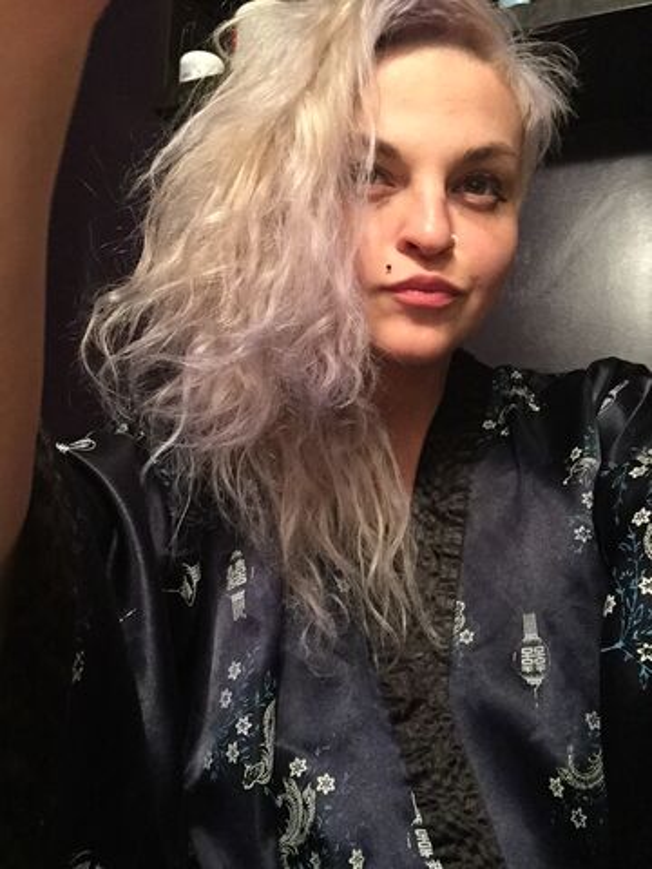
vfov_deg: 58.4
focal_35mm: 31
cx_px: 326
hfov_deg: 45.4
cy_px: 434
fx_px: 779
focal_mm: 2.65
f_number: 2.2
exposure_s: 1/15
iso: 320
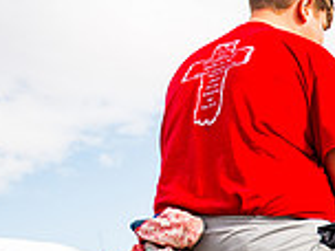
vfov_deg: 16.0
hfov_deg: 19.3
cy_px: 320
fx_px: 852
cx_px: 507
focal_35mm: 88
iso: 200
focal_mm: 24
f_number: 2.8
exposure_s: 1/2500
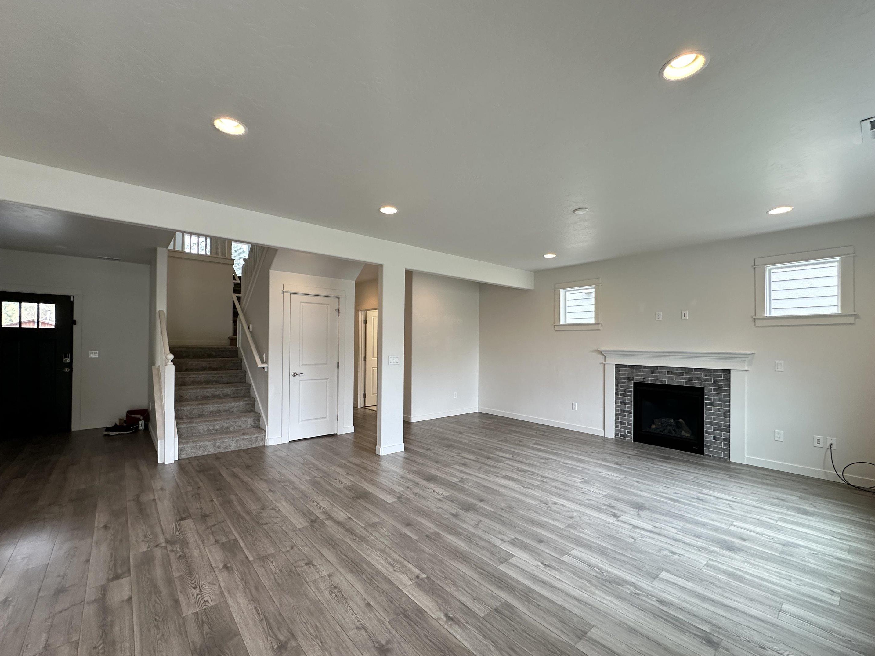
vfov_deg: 81.7
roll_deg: -0.2
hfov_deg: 98.2
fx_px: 379
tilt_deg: +0.6
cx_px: 438
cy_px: 341
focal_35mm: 15
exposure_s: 1/120
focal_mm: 2.22
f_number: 2.2
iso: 200
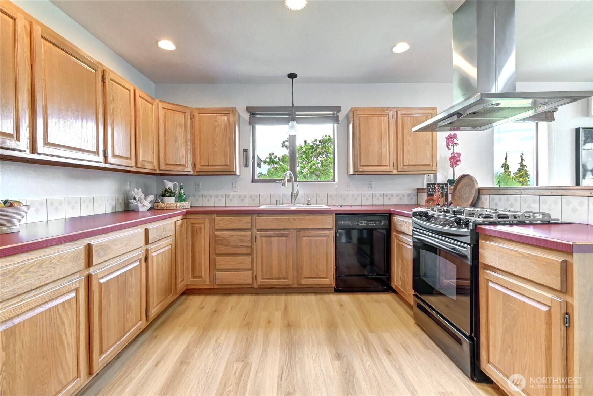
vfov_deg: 77.3
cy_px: 198
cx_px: 296
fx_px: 247
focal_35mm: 15
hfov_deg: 100.4
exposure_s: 1/3.33
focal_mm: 10
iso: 3200
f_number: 11
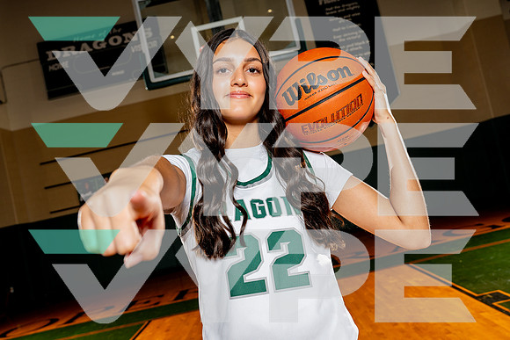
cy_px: 169
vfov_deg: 38.6
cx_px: 253
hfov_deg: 55.4
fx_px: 485
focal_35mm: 34
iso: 160
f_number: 5.6
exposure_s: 1/250
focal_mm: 32
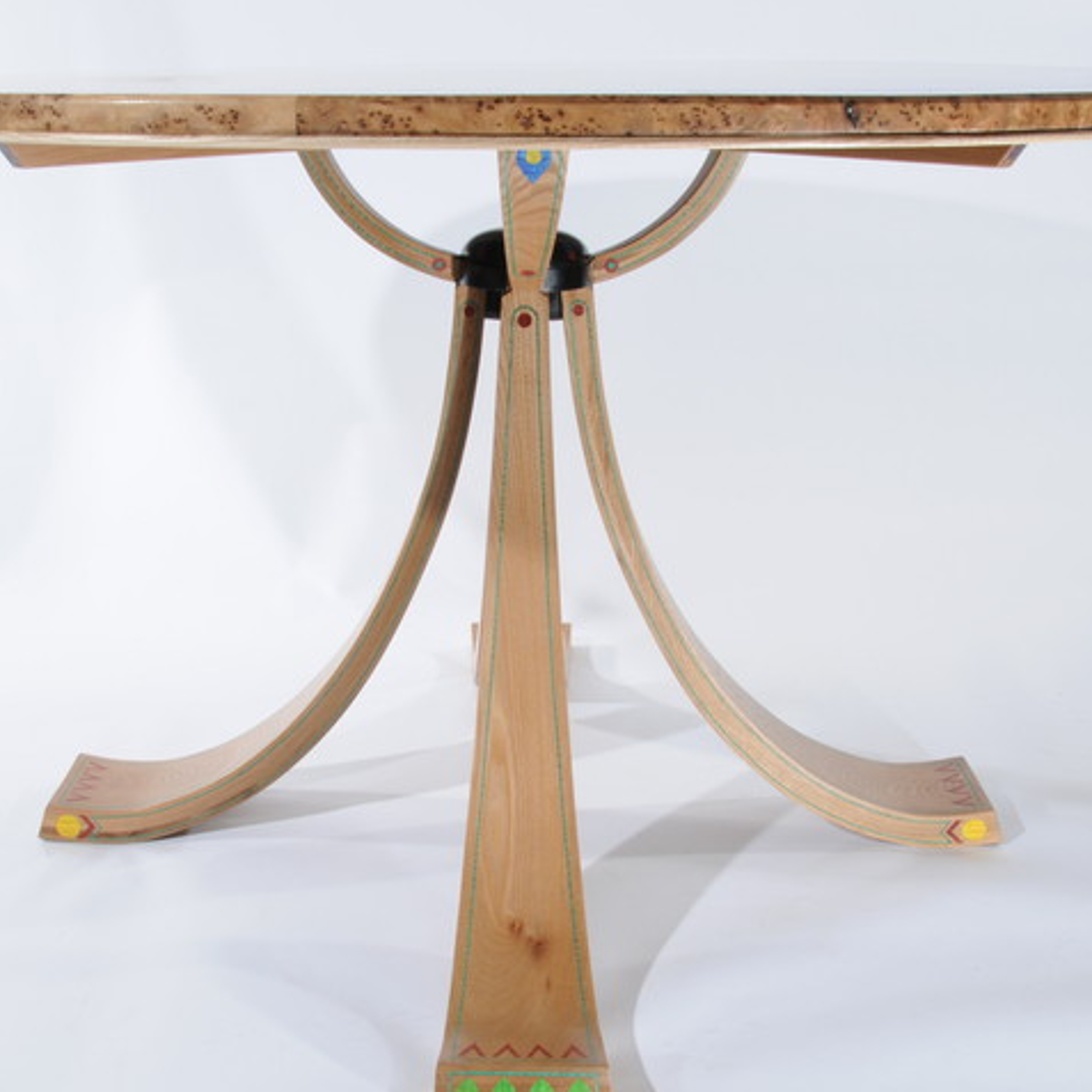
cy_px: 546
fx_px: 1677
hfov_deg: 36.0
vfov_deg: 36.1
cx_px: 513
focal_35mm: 47
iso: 200
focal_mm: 22
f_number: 25
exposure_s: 1/60
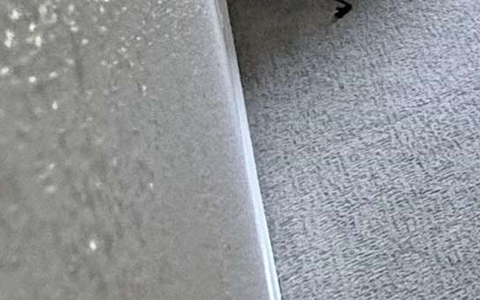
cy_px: -425
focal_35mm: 84
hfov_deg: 13.8
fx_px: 1099
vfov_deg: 12.3
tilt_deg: -10.3
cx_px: 1237
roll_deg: +1.9
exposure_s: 1/99
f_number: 2.2
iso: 160
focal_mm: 2.22
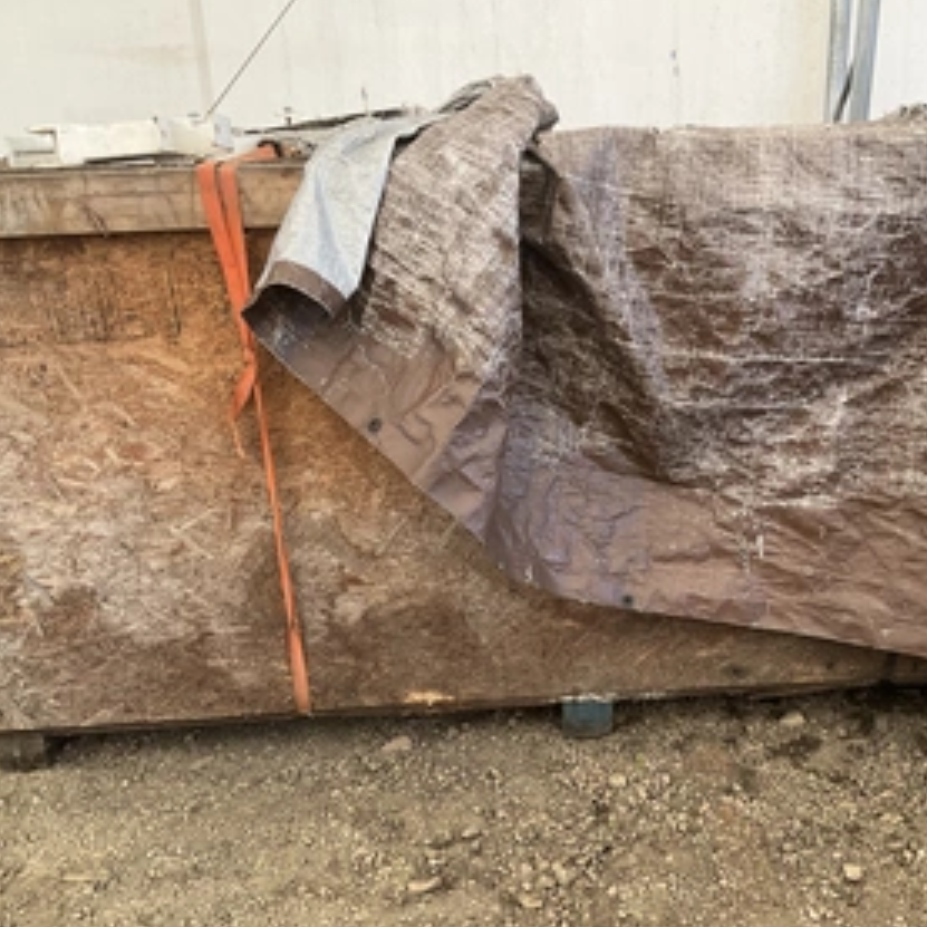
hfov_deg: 44.7
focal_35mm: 37
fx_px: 1121
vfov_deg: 44.9
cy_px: 489
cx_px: 562
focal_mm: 3
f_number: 1.8
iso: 32
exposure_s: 1/122
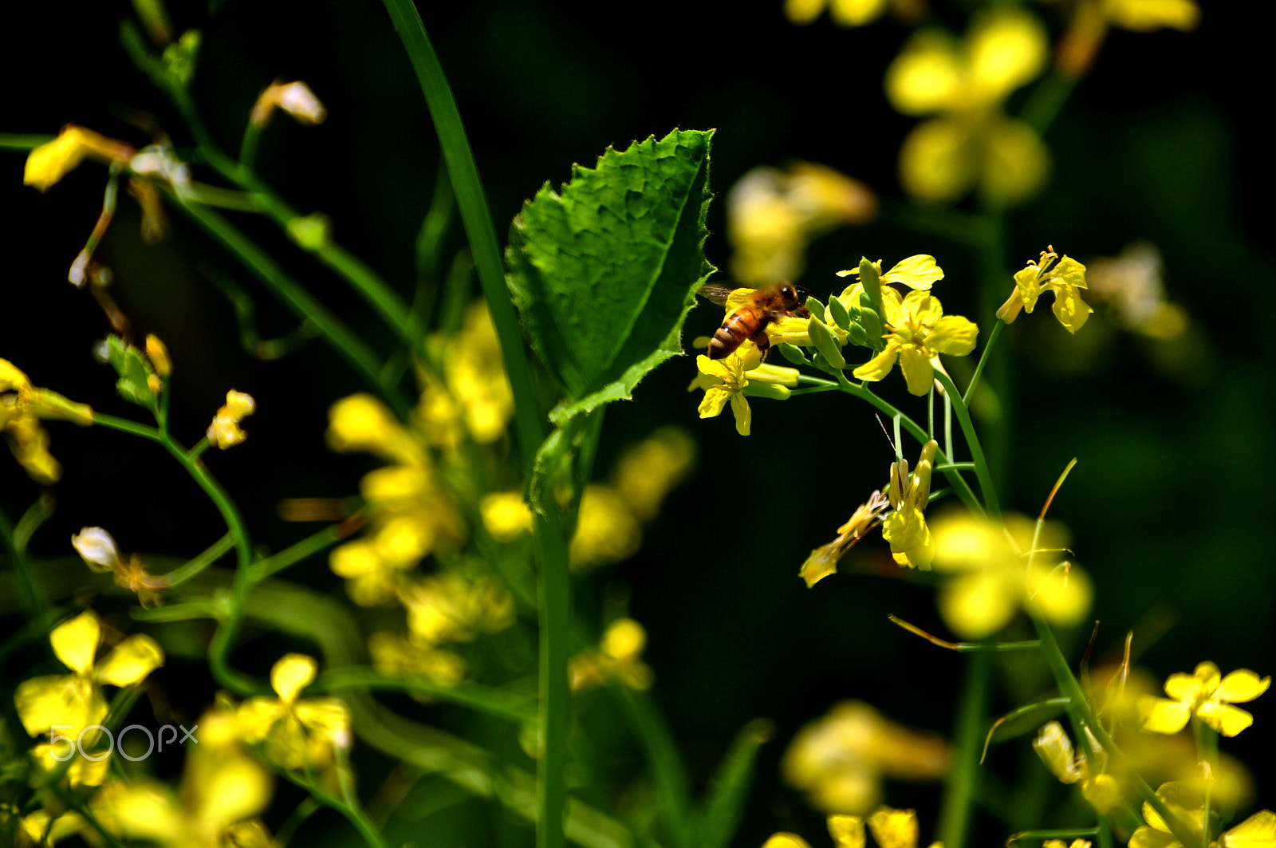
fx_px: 13277
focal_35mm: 375
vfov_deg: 3.7
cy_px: 424
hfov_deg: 5.5
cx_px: 638
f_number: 6.3
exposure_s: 1/500
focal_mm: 250
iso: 200
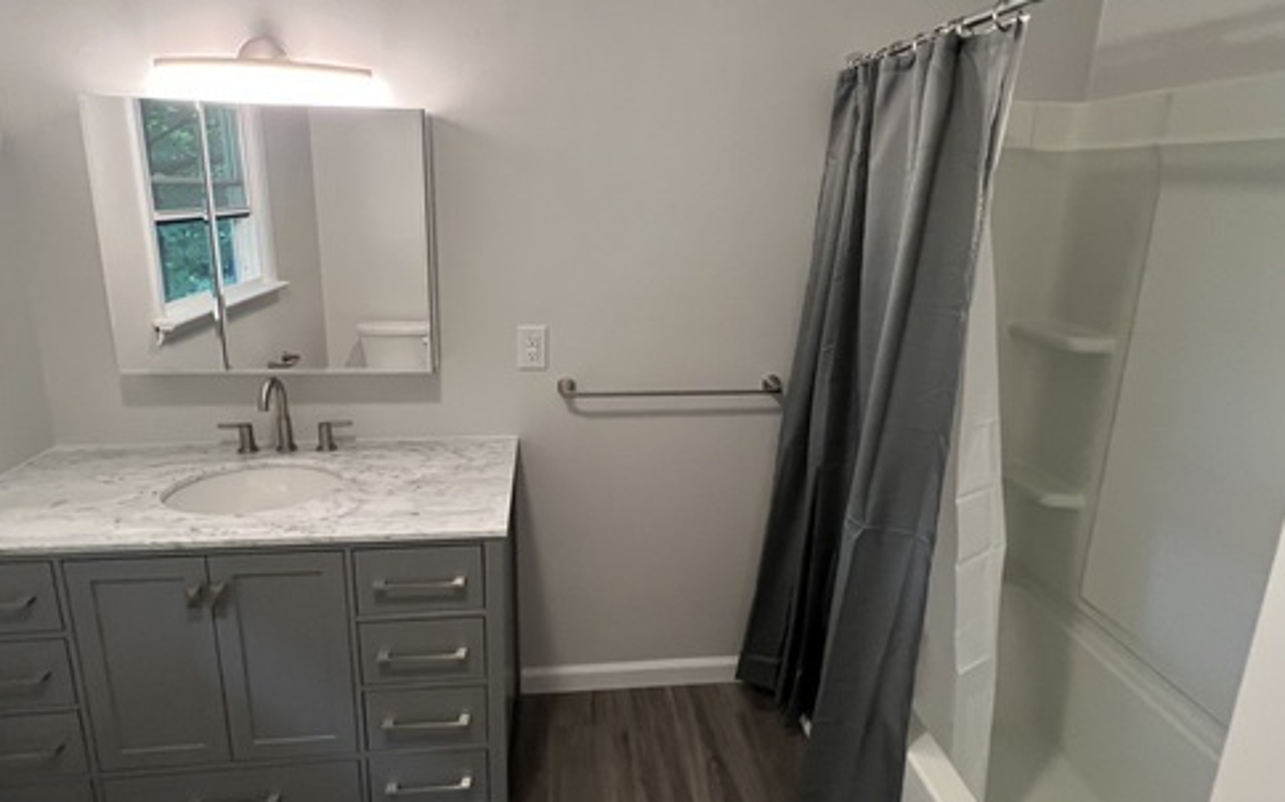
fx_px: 665
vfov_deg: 62.0
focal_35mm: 19
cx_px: 637
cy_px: 357
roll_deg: -2.5
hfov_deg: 88.0
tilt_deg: -14.4
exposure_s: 1/60
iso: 320
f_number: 1.8
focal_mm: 1.57
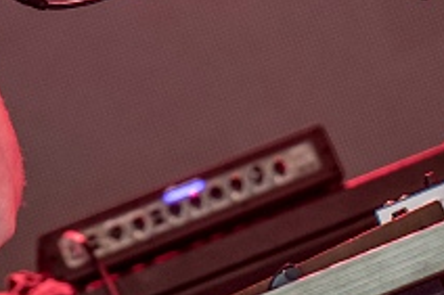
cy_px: 13
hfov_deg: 2.0
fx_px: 12570
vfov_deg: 1.3
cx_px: 88
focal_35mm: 1020
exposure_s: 1/100
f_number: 2.8
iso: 1000
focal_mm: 200
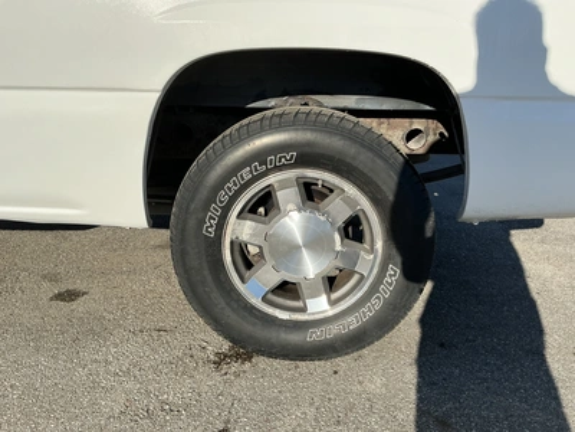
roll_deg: -1.2
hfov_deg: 63.4
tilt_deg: -16.6
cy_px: 216
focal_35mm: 28
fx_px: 465
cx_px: 288
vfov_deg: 49.7
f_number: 1.8
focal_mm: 3
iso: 25
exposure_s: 1/2667
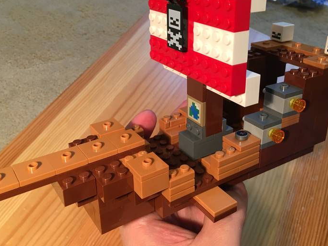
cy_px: 88
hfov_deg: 48.9
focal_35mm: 38
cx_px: 181
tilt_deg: -48.4
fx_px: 360
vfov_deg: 37.4
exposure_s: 1/33
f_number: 2.2
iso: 100
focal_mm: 4.15
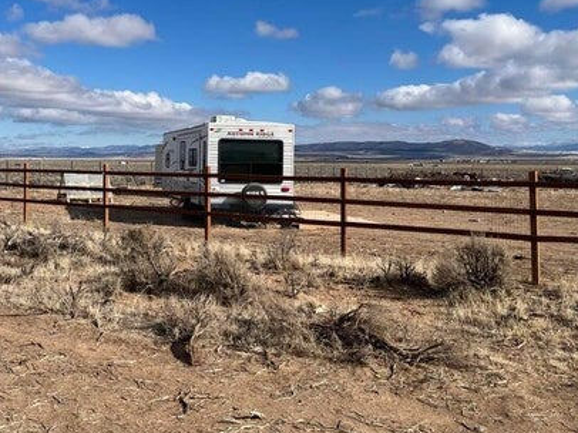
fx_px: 684
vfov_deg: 34.8
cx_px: 171
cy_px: 145
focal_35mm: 41
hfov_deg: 44.8
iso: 50
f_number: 1.6
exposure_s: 1/5556
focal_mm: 5.1
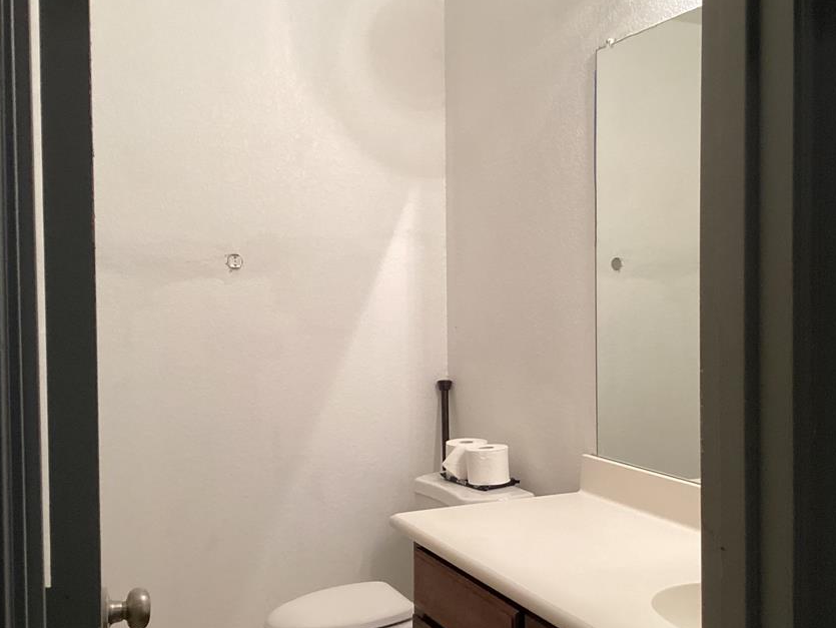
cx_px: 441
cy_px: 327
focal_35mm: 38
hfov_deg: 48.9
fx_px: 918
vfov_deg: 37.7
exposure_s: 1/60
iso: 160
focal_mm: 3.3
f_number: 2.4
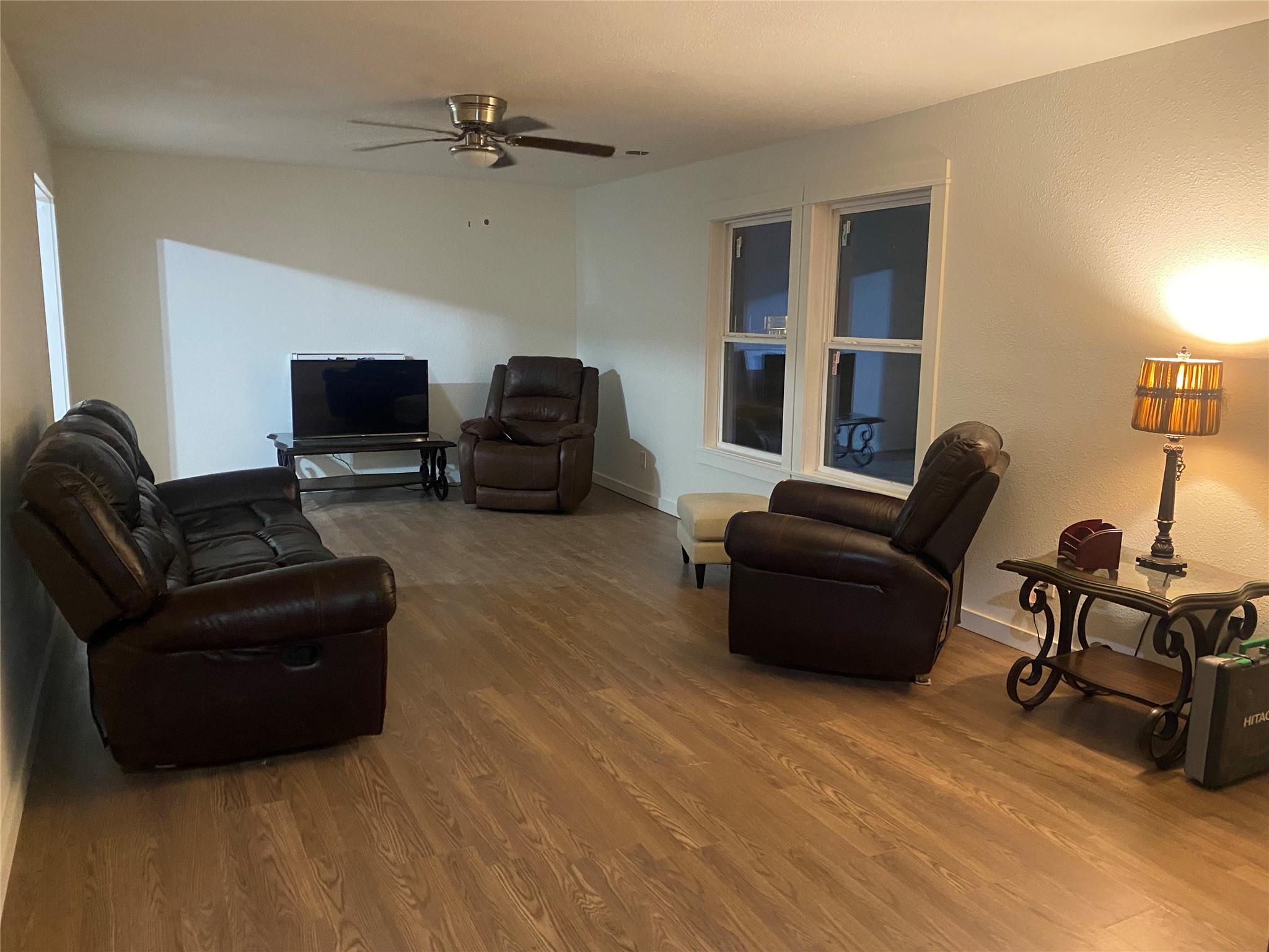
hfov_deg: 67.3
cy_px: 476
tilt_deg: -8.4
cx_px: 634
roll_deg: -1.3
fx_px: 953
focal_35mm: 26
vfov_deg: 53.1
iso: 640
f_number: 1.8
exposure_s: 1/30
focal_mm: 4.25
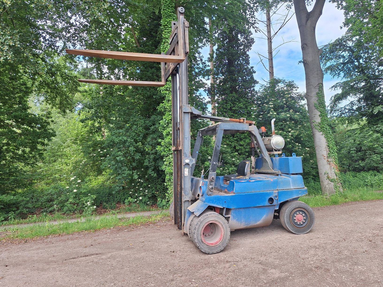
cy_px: 144
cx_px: 192
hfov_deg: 73.9
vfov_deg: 58.9
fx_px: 254
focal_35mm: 23
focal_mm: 5.54
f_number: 1.8
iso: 40
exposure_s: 1/625
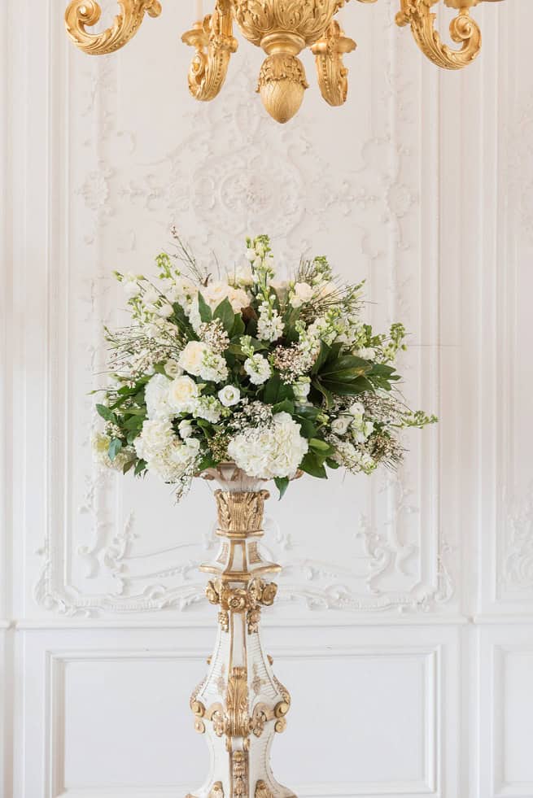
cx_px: 266
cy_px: 399
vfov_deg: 50.7
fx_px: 843
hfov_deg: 35.1
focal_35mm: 38
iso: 400
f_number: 5
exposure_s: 1/50
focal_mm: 38
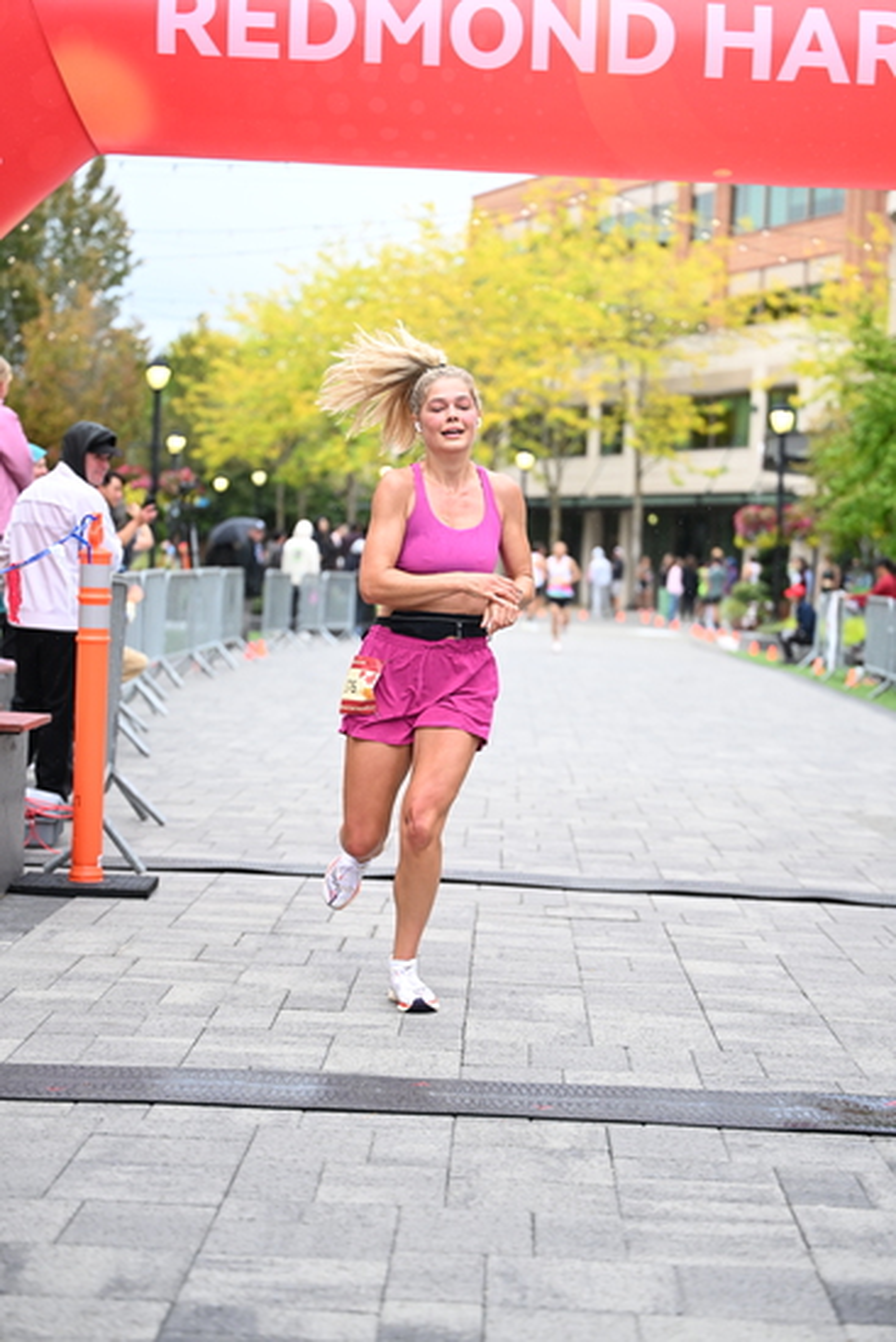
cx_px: 448
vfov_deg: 28.8
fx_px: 2611
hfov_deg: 19.5
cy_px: 671
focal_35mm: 70
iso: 1250
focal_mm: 70
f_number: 2.8
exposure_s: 1/1600
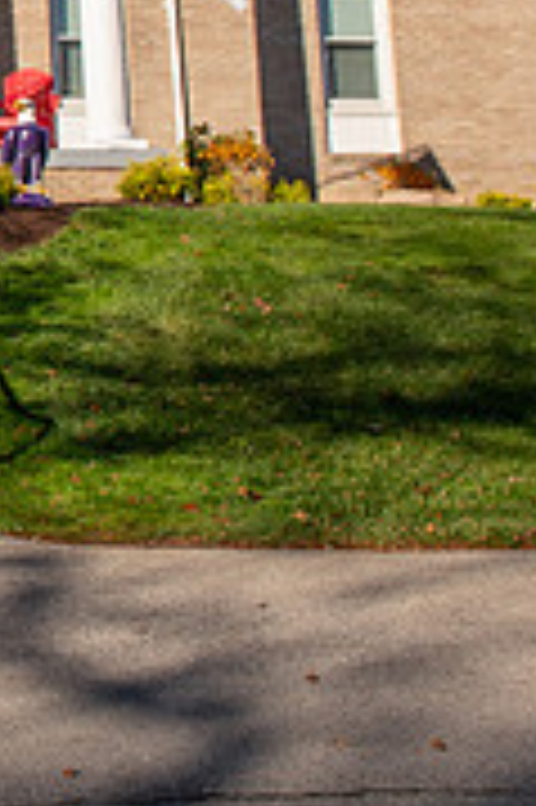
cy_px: -56
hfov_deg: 14.6
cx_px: -518
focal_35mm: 78
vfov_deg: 24.5
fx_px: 1745
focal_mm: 24
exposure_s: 1/500
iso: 100
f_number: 5.6
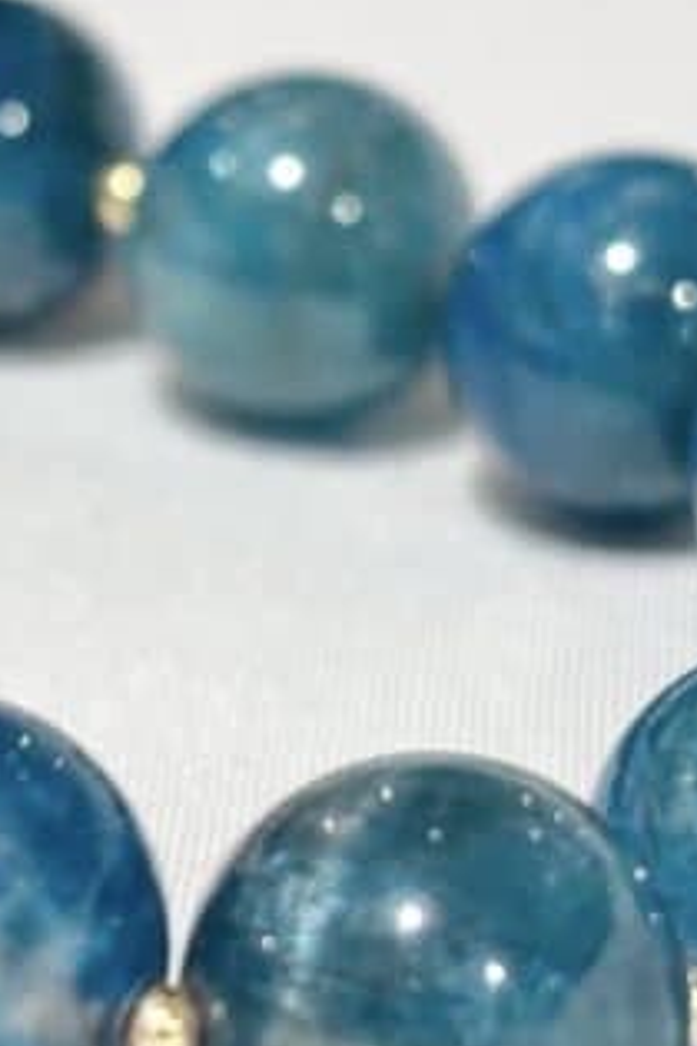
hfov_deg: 7.8
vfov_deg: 11.7
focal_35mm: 176
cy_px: 488
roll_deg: +2.6
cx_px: 23
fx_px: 5111
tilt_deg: -16.1
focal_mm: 5.96
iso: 32
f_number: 1.6
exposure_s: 1/241
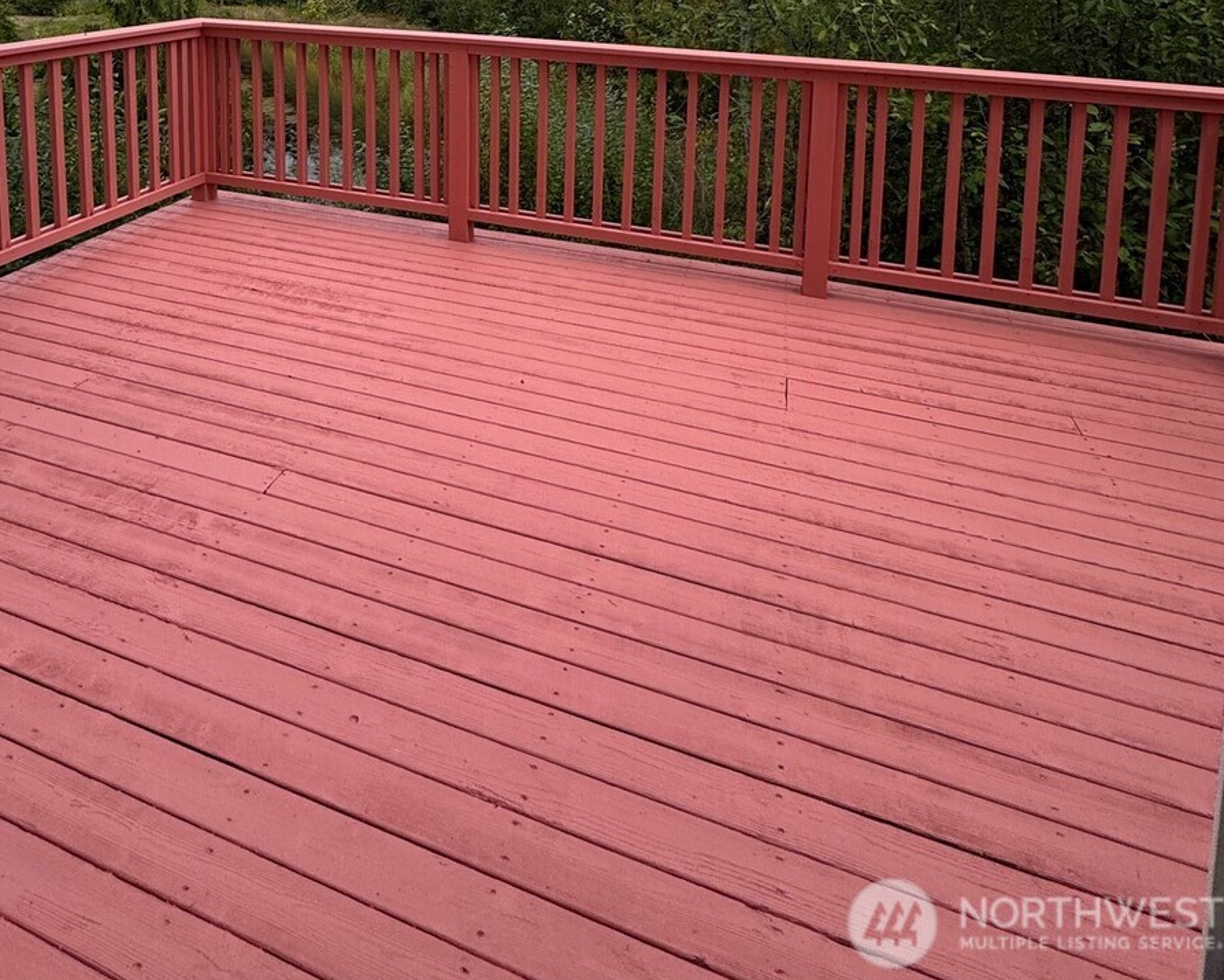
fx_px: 797
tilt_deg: -4.4
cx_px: 527
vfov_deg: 50.9
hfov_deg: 74.6
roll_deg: -0.5
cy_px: 1
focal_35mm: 22
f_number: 2.2
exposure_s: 1/1709
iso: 50
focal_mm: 2.22
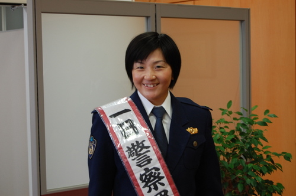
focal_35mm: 75
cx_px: 148
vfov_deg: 18.1
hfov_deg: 27.0
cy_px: 98
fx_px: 616
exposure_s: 1/50
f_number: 5.6
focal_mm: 50
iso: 400
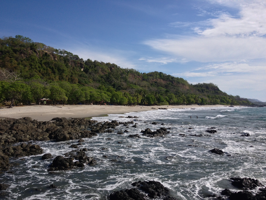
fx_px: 269
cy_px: 100
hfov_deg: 52.6
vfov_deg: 40.7
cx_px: 133
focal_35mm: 35
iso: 50
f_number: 2.4
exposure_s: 1/2513
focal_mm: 4.28
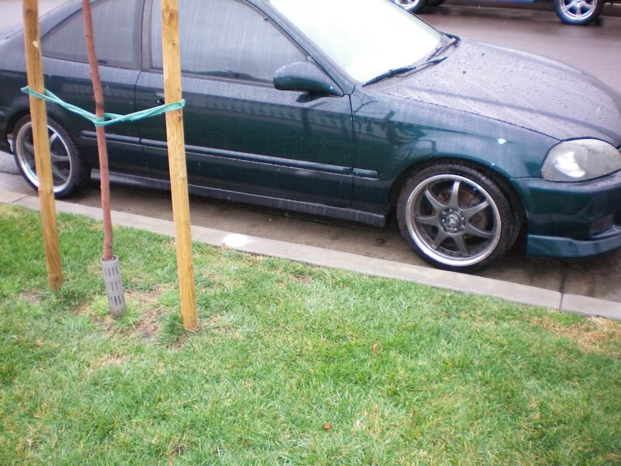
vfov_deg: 37.7
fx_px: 682
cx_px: 310
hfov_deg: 49.0
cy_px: 233
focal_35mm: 38
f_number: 3.1
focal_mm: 6.3
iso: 160
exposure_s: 1/60
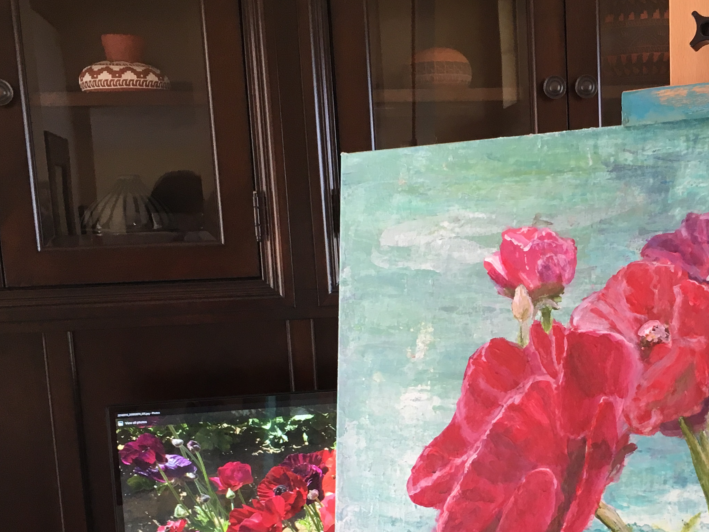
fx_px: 1168
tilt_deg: -10.8
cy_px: 426
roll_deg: +3.1
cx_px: 517
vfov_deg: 25.2
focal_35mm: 57
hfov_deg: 33.2
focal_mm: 4.15
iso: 50
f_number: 2.2
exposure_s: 1/30
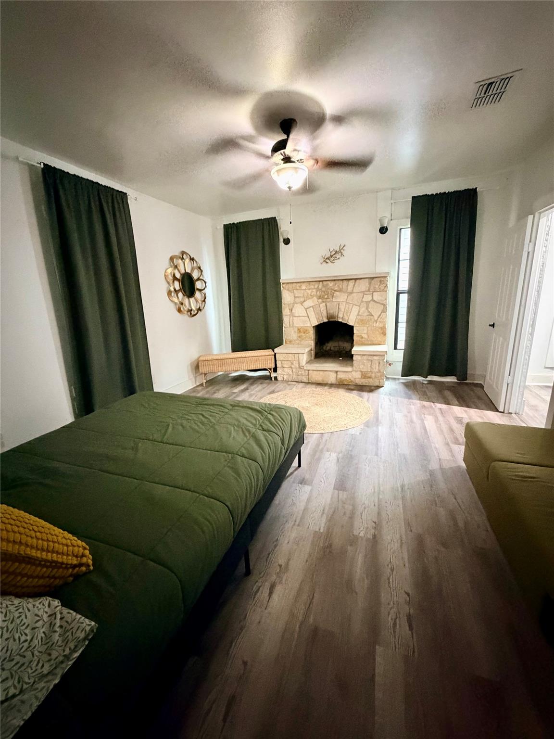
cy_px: 370
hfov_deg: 85.7
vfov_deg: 102.1
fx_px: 299
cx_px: 277
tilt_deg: -11.9
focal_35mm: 14
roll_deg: +3.3
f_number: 2.2
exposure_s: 1/40
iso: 1250
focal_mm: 2.22
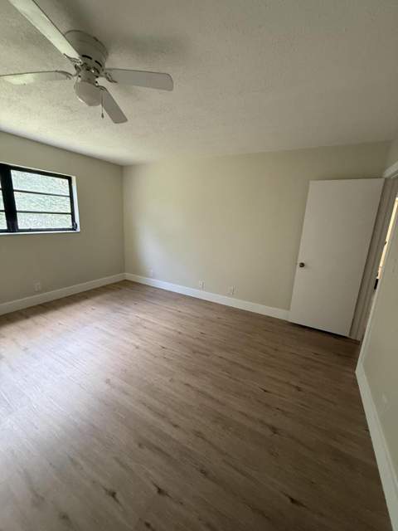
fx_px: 215
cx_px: 199
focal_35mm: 14
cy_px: 266
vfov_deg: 102.1
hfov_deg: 85.7
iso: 400
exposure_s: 1/68
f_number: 2.2
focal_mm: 2.22
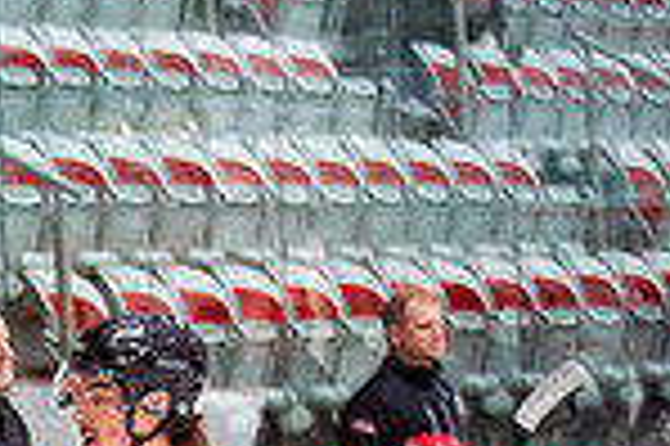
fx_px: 8273
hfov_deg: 4.5
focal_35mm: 445
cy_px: 845
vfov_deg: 3.1
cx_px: -930
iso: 1000
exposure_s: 1/640
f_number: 2.8
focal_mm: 88
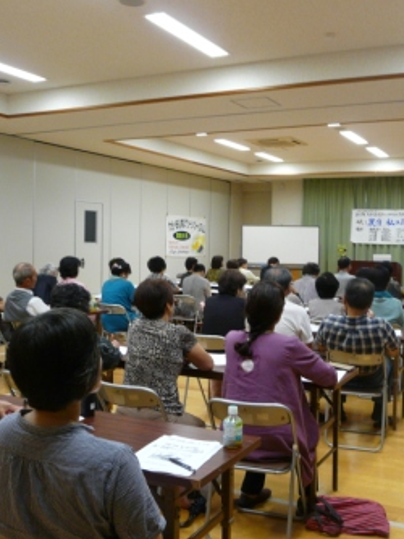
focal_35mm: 39
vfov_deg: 47.8
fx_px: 606
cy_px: 269
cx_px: 257
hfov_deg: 36.6
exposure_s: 1/30
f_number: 2.8
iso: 200
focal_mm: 4.7
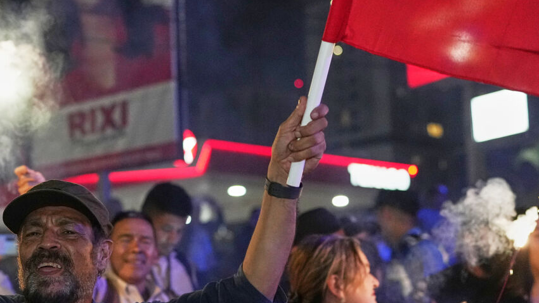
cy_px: 245
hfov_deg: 27.1
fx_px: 1086
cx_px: 71
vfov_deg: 15.8
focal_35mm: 76
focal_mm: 35
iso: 3200
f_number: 2
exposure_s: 1/250
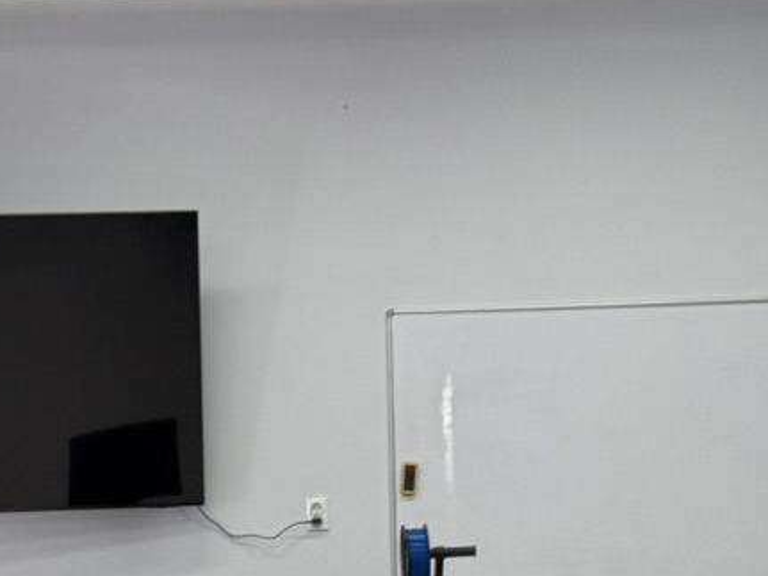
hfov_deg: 17.3
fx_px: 2529
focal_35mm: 114
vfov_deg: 11.7
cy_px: 1148
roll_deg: +1.8
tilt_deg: -14.4
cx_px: 314
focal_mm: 6.76
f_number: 1.78
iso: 160
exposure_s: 1/100
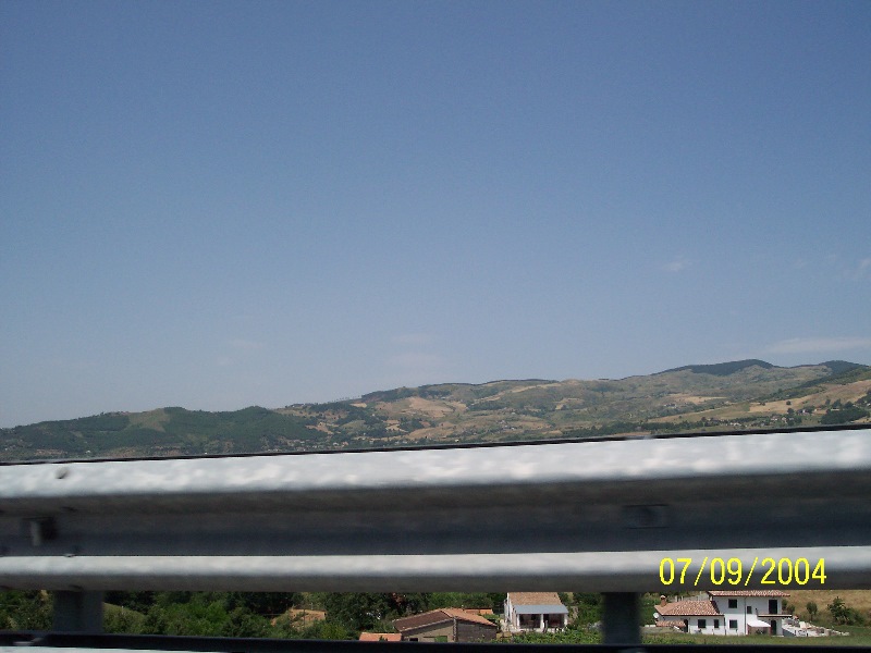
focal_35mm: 38
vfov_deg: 37.7
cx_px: 436
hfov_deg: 49.0
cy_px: 326
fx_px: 956
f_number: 4.8
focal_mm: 8
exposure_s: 1/1000
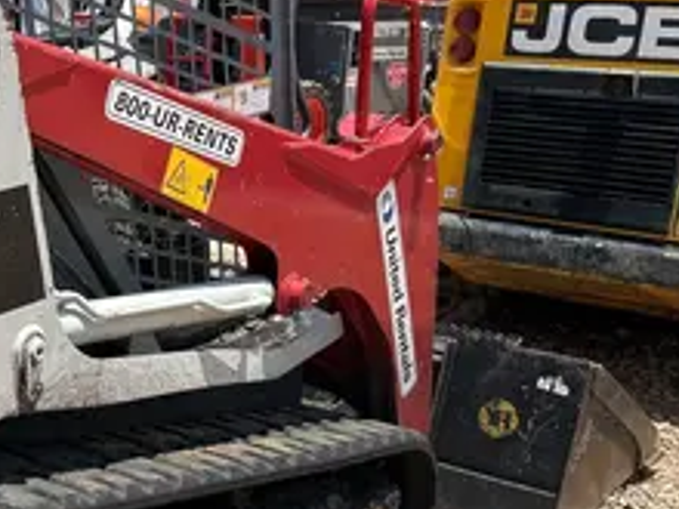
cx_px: -108
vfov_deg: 22.5
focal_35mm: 65
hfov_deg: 26.8
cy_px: 329
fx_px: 1275
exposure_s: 1/3356
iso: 50
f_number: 1.5
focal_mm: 5.7
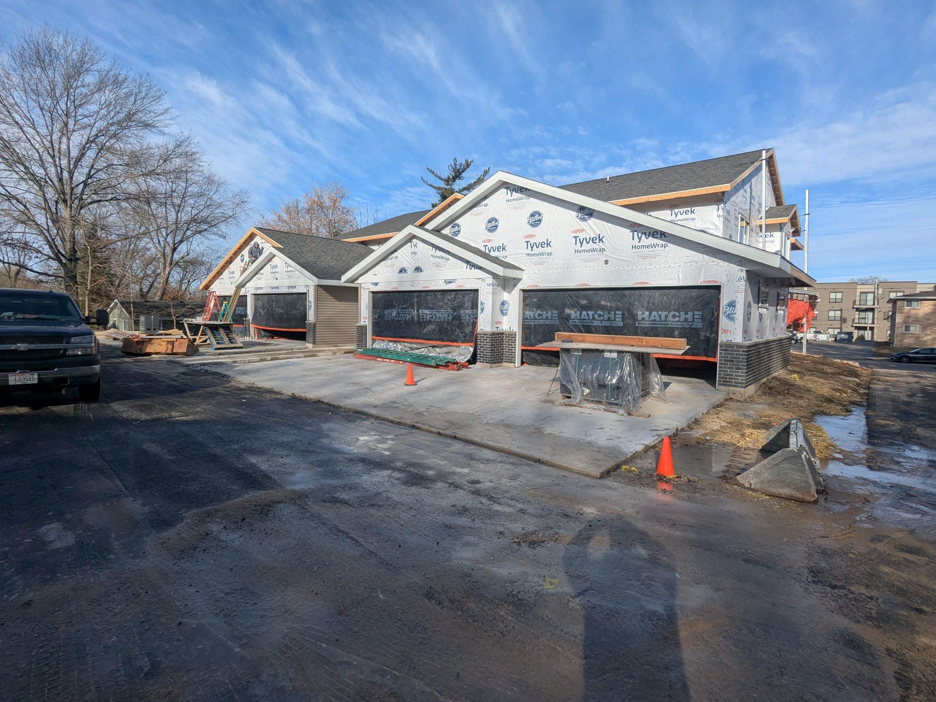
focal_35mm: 17
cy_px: 336
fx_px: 460
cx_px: 458
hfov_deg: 91.0
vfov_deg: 74.7
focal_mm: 2.35
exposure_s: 1/2571
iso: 52
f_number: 2.2
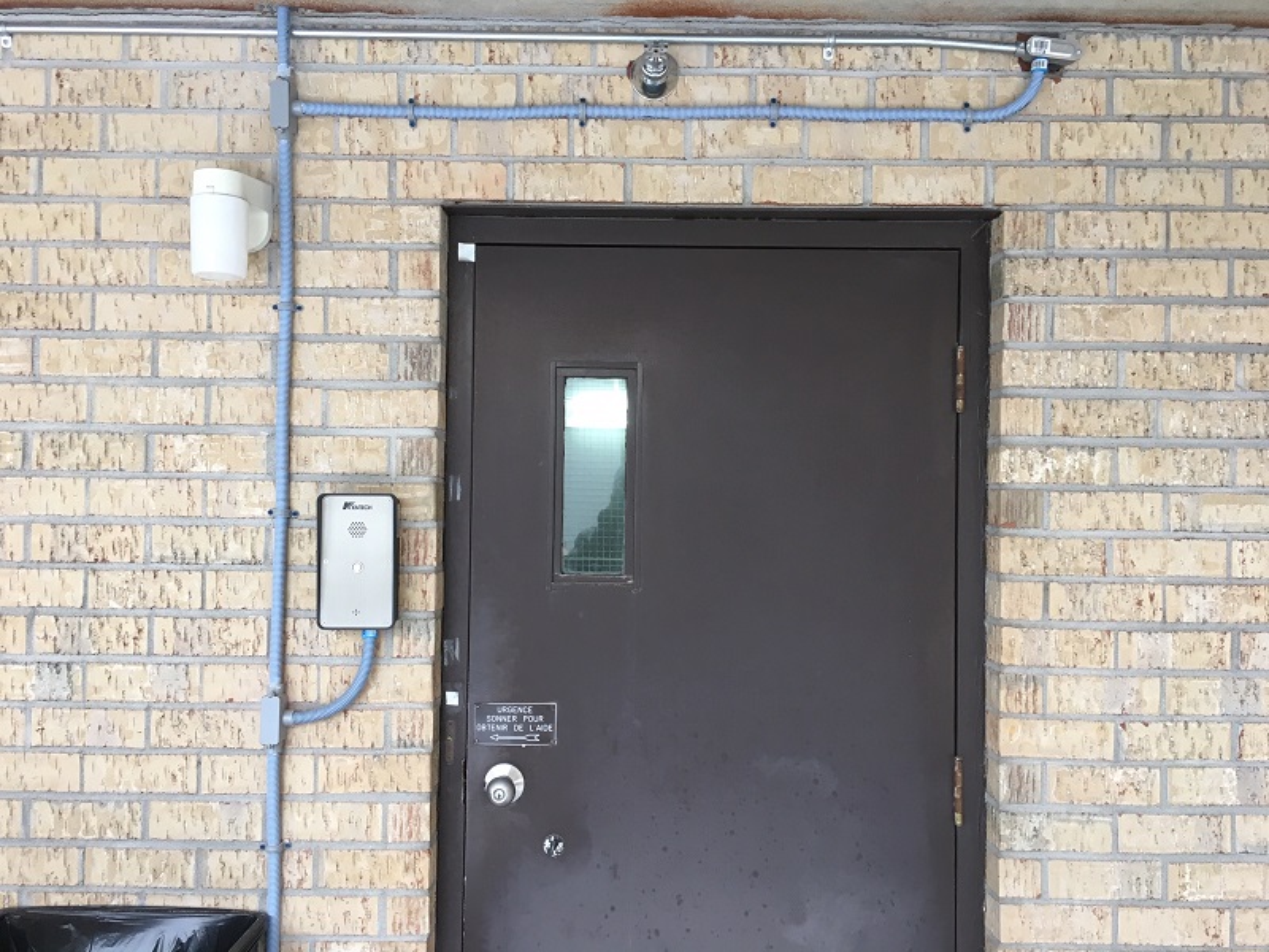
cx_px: 634
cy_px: 476
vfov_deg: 48.2
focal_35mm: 29
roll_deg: -0.8
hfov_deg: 61.7
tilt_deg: +2.2
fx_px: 1063
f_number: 2.2
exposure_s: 1/30
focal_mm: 4.15
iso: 32
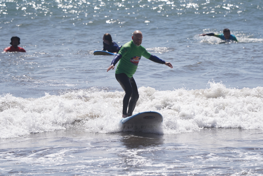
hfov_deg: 4.5
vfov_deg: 3.0
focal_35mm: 463
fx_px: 3382
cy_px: 88
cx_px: 132
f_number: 7.1
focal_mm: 463
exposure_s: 1/1250
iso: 250
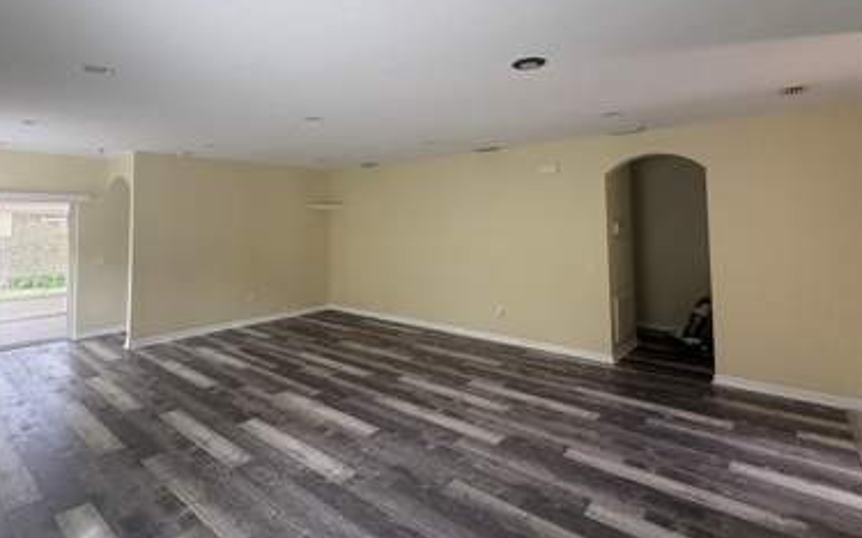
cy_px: 200
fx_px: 446
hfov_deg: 87.6
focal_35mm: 19
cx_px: 379
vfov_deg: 61.3
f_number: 2.2
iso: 125
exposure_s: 1/99
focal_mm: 2.22
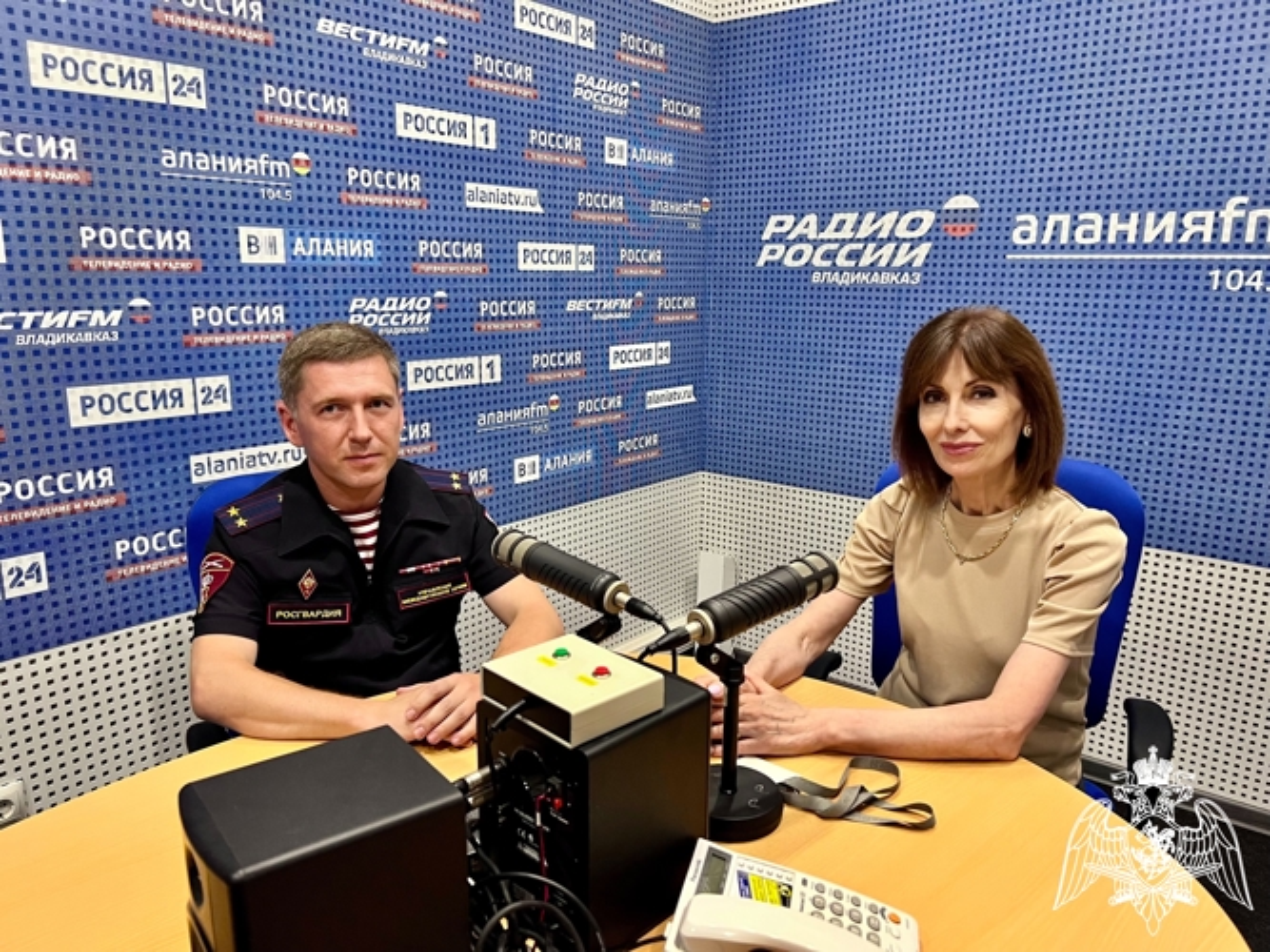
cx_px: 635
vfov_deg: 53.0
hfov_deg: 67.3
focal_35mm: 26
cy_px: 476
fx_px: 954
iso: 200
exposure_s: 1/50
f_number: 1.5
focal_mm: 5.7
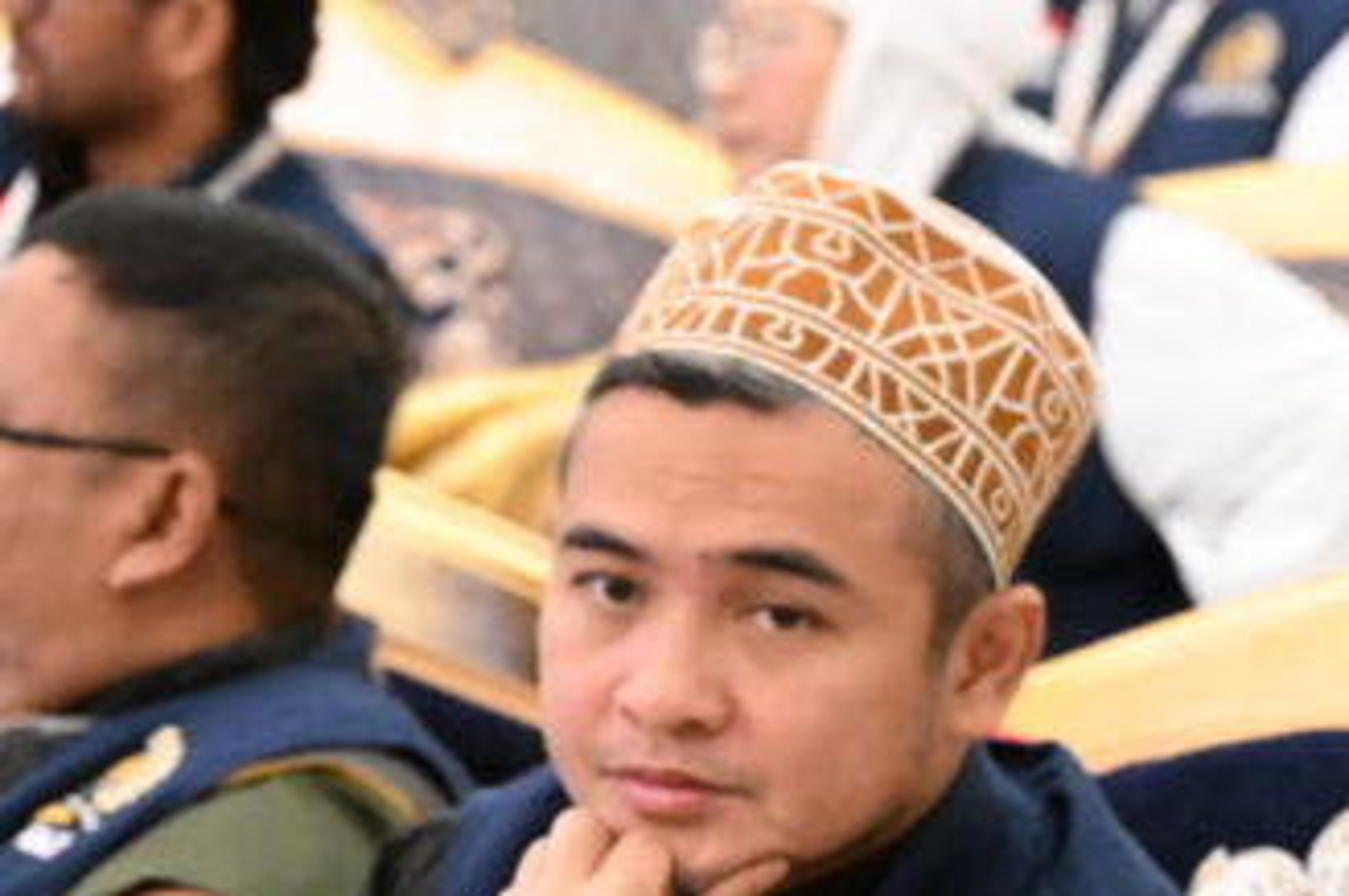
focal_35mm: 252
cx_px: 1637
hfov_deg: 8.1
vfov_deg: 5.4
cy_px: 1112
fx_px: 9433
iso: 20000
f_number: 6.3
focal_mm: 96
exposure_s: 1/258
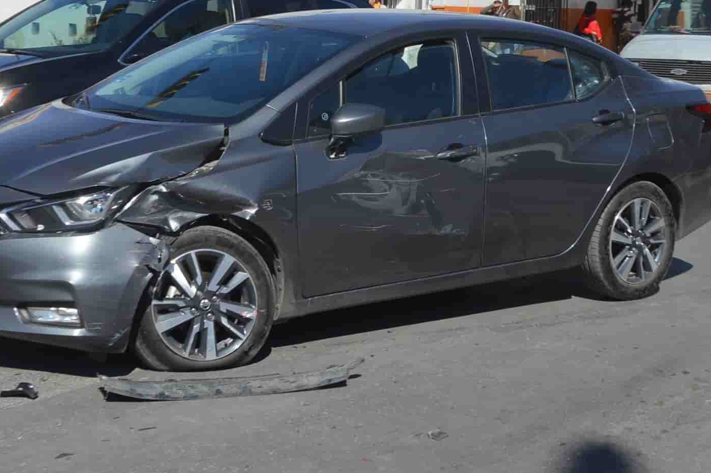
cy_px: 53
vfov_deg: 19.6
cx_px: 281
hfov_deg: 29.6
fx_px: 1343
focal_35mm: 68
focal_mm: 21
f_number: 10
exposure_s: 1/400
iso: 100
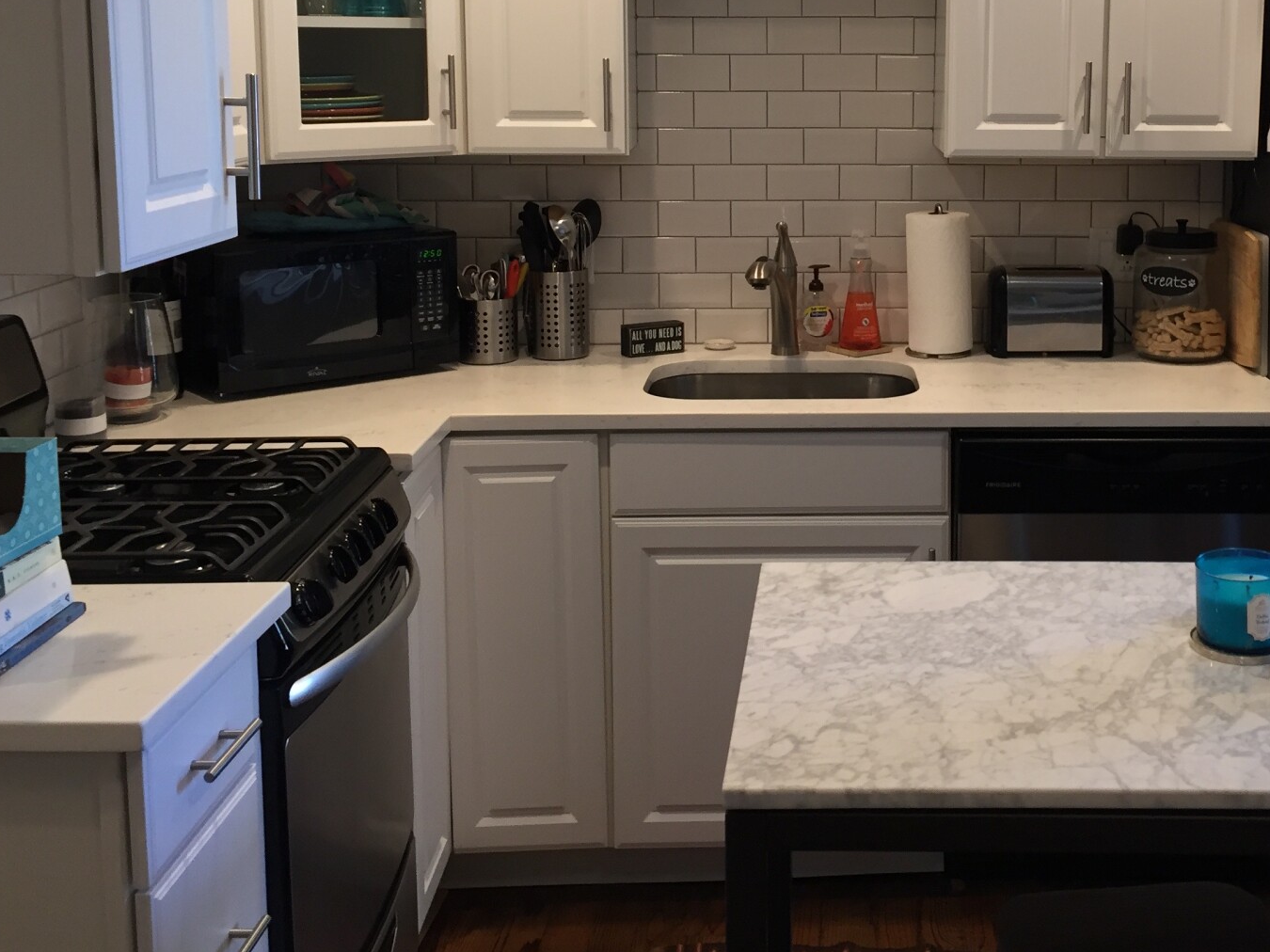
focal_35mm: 44
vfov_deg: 32.3
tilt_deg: -6.3
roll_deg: -0.7
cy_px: 246
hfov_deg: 42.4
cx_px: 849
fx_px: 1614
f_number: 2.2
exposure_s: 1/30
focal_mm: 4.15
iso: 64
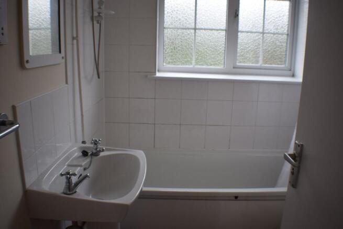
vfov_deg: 35.5
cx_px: 172
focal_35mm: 38
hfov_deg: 51.3
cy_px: 114
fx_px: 357
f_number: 4.5
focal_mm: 25
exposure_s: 1/80
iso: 400
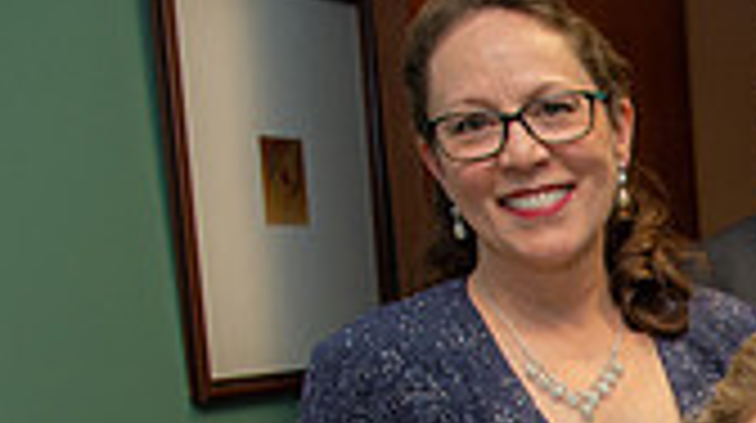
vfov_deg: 12.8
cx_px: 1228
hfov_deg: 20.0
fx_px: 1742
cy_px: 724
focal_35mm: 87
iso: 1250
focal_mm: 24
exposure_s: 1/160
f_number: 5.6
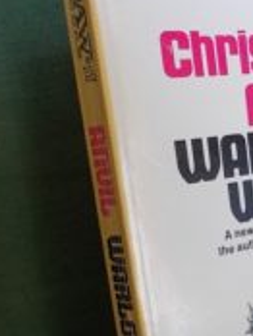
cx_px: 240
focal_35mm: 59
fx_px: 574
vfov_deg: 31.7
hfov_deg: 24.0
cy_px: 273
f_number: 2.7
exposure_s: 1/25
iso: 100
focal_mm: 4
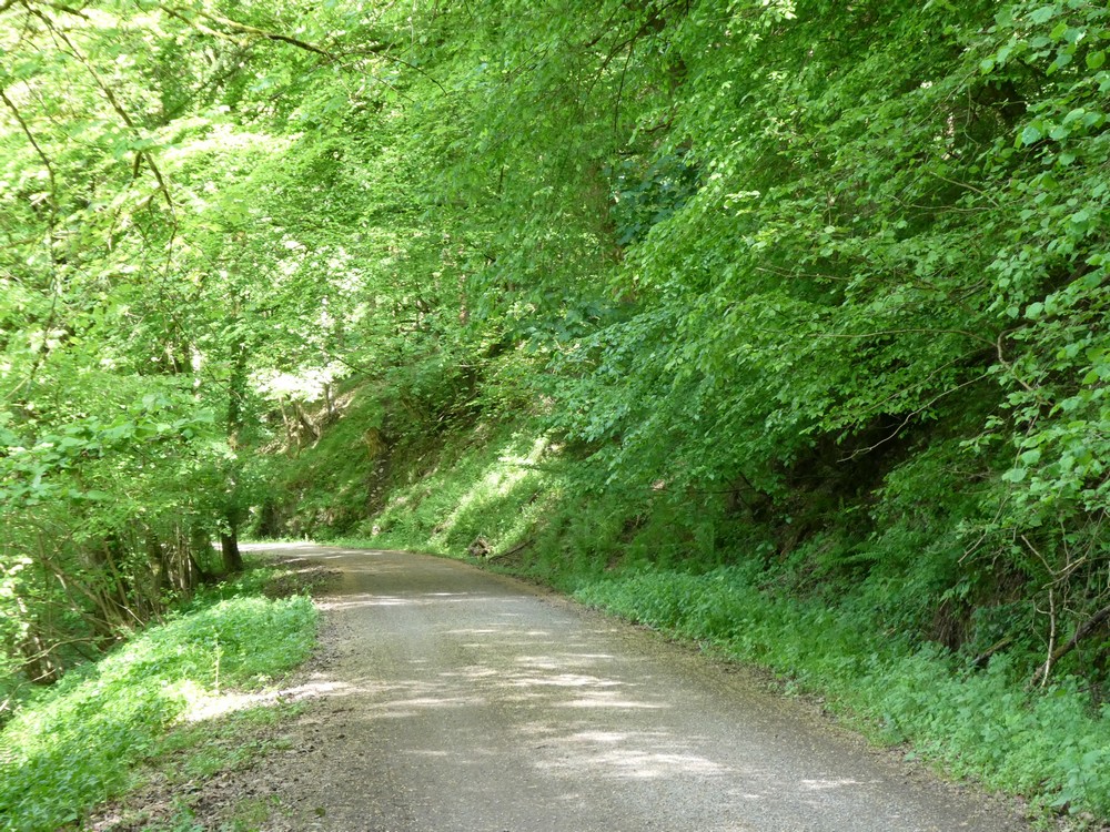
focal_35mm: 74
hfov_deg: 26.3
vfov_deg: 19.9
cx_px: 555
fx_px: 2373
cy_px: 416
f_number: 4.6
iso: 400
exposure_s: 1/60
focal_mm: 13.2
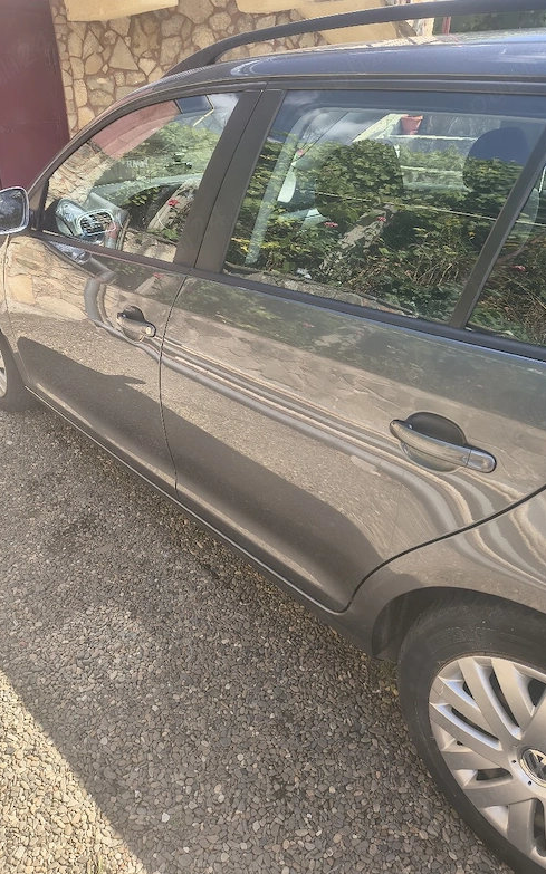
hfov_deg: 47.4
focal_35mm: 26
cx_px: 236
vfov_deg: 70.4
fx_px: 619
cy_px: 438
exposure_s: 1/588
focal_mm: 5.56
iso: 101
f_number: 1.8
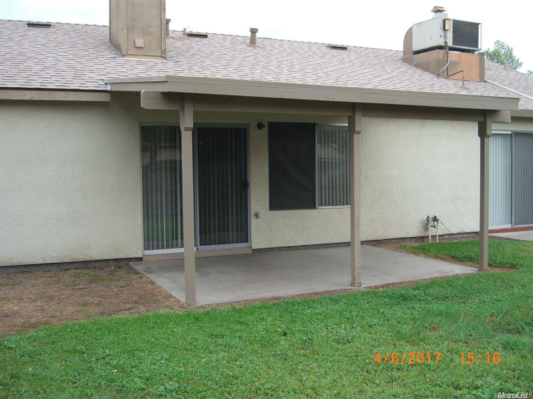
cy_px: 200
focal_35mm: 38
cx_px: 266
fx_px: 585
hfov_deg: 49.0
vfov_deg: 37.7
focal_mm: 7.9
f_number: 2.8
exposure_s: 1/125
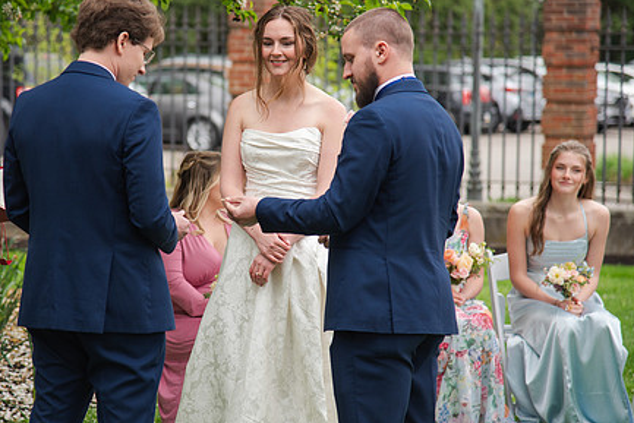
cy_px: 195
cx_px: 249
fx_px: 2642
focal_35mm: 150
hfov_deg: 13.7
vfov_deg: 9.2
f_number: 4
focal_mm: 112
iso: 250
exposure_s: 1/400
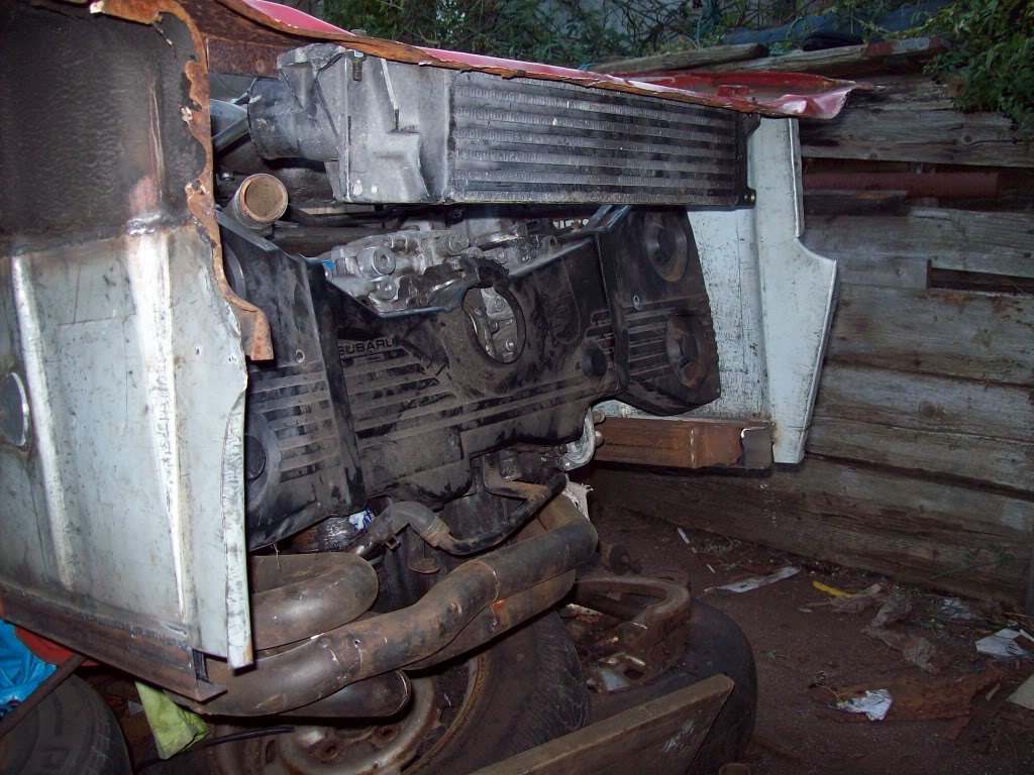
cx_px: 517
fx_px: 1075
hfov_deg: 51.4
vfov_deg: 39.7
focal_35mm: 36
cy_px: 388
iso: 80
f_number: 2.7
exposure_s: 1/64
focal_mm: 6
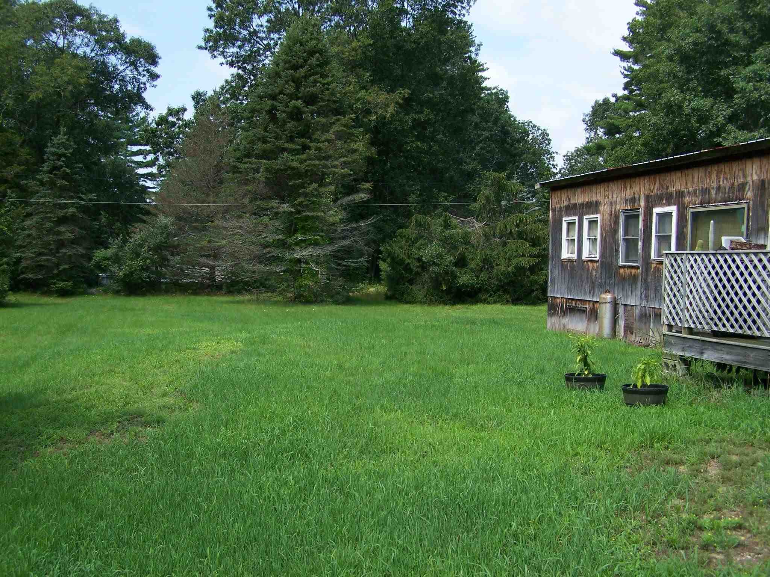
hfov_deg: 49.0
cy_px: 288
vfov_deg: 37.7
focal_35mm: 38
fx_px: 845
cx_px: 385
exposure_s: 1/800
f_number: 4
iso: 80
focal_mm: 6.3
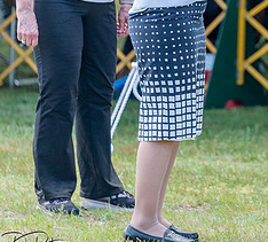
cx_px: 338
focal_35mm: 554
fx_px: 4620
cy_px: -28
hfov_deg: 3.3
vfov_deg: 3.0
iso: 125
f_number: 3.2
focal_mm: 184
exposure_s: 1/500
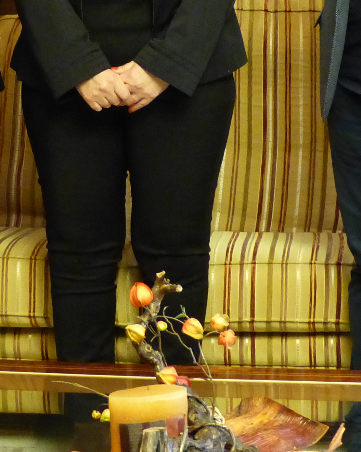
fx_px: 2056
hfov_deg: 10.0
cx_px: 145
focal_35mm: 154
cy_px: -22
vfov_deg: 12.3
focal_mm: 9.4
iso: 640
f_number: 2.8
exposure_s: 1/15
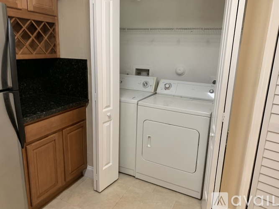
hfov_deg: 67.3
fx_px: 210
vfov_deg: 53.0
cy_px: 104
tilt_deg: -12.9
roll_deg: -1.1
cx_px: 140
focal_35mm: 26
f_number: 1.8
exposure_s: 1/60
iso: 250
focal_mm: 4.25
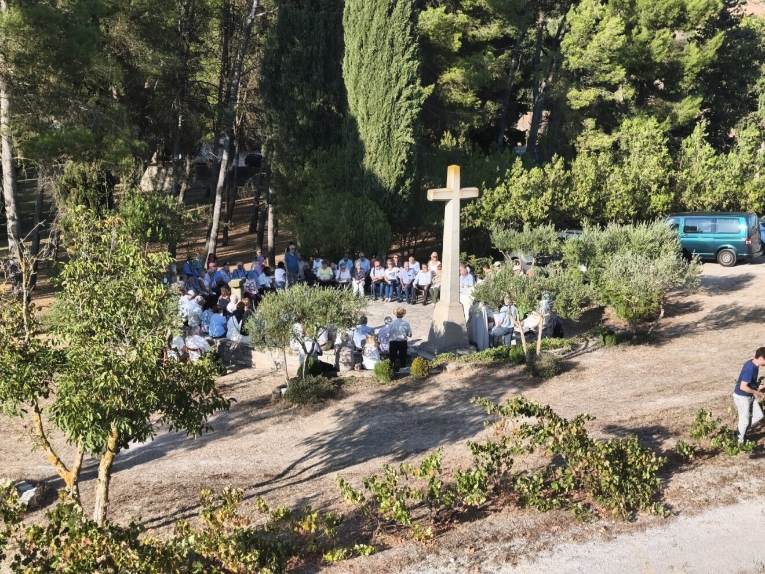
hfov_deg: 41.2
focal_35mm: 46
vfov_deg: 31.5
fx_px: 1017
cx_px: 382
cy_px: 287
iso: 50
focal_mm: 6.06
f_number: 1.7
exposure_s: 1/813
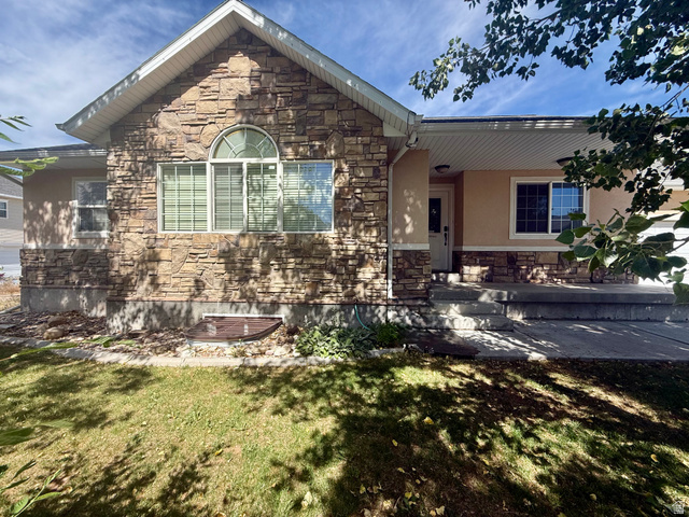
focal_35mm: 14
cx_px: 344
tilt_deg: -1.0
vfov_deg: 85.7
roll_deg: -0.1
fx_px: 279
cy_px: 258
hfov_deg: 102.1
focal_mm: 2.22
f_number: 2.2
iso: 50
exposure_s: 1/901
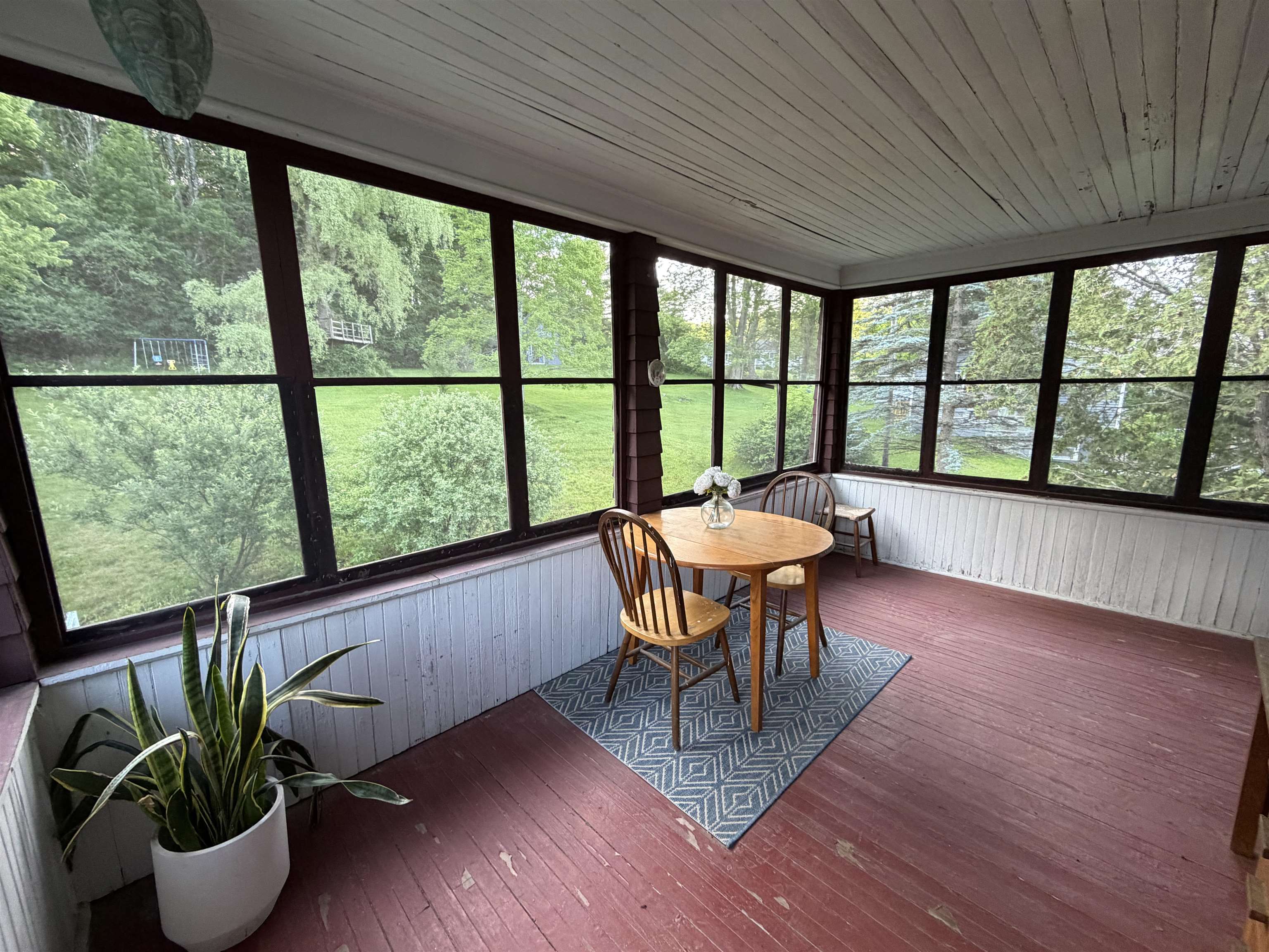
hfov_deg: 102.1
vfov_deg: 85.7
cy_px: 476
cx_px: 634
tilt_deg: -10.2
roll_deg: +1.0
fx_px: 513
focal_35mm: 14
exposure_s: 1/75
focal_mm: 2.22
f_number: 2.2
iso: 320
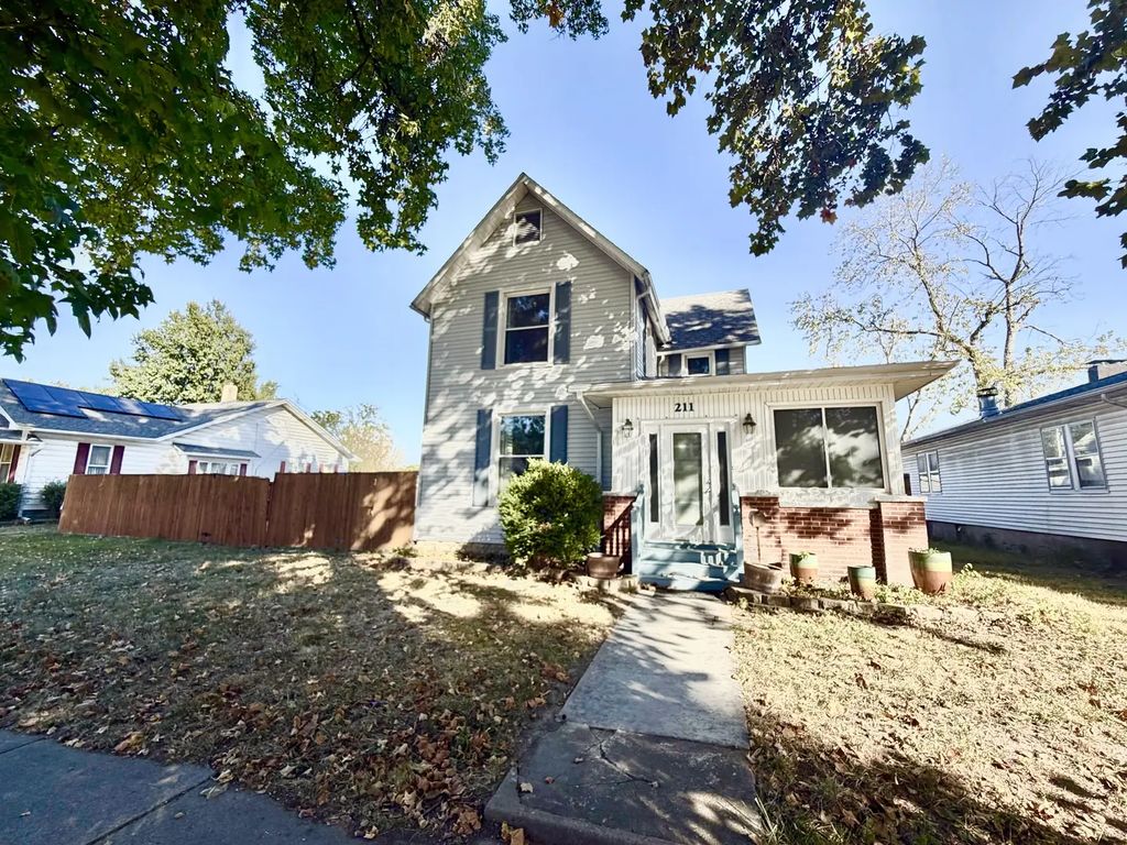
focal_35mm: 14
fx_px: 456
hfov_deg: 102.1
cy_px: 422
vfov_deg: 85.7
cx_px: 564
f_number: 2.2
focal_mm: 2.22
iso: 32
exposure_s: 1/770
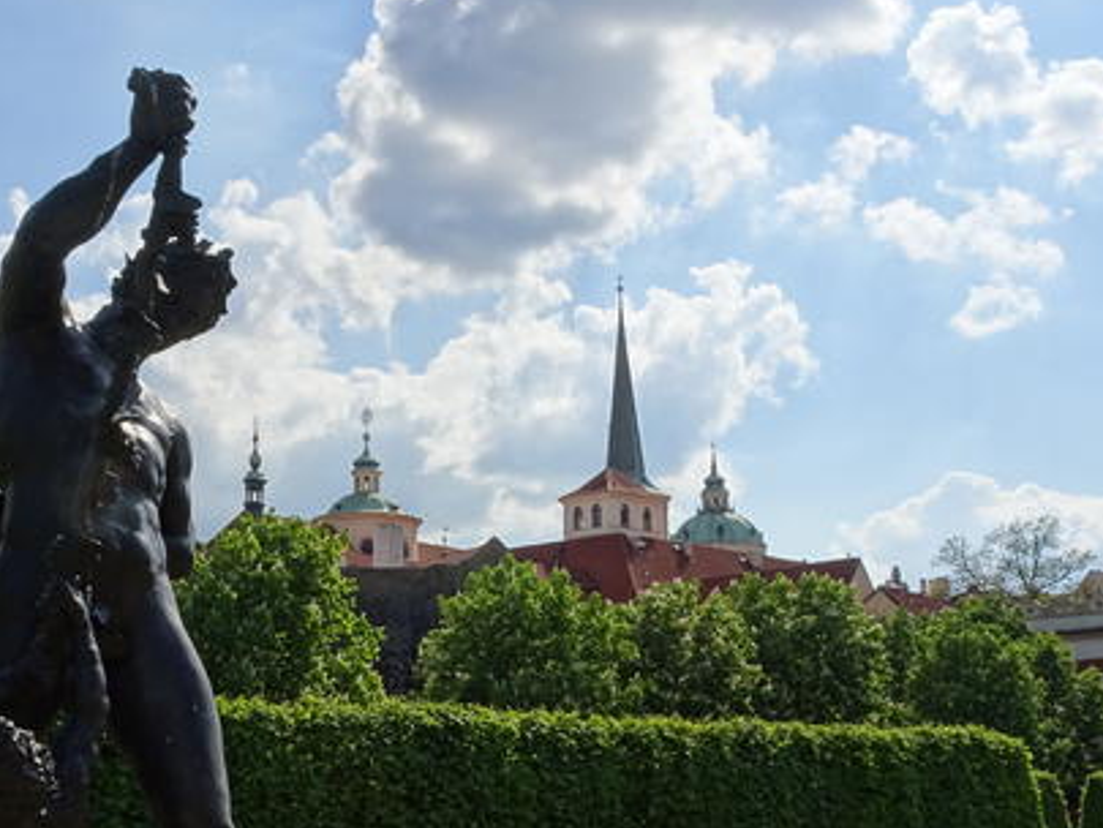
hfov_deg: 38.8
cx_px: 471
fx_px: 1562
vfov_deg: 29.5
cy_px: 528
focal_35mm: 49
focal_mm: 5.26
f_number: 6.3
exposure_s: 1/400
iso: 80
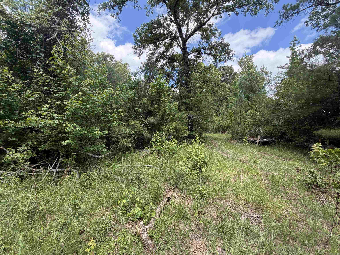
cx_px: 170
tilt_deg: +0.1
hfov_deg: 102.1
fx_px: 138
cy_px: 128
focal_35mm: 14
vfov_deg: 85.7
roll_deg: -0.8
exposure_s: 1/323
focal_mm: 2.22
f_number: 2.2
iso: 50
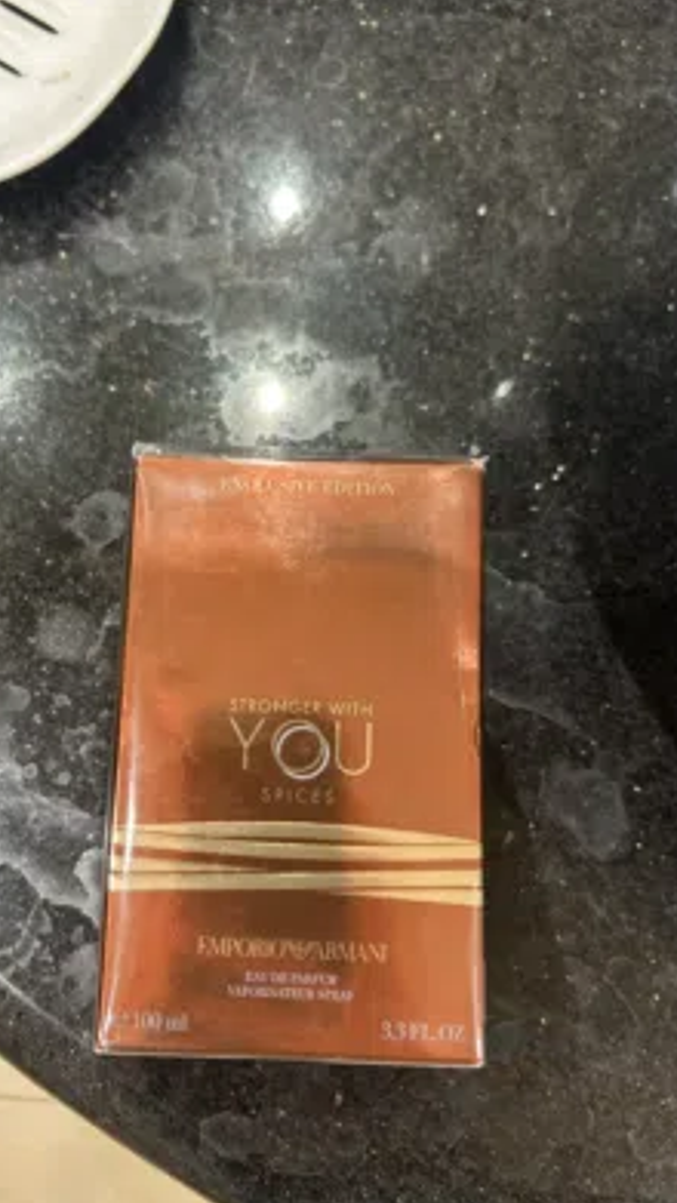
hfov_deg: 40.1
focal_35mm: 29
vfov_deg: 66.1
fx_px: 925
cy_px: 597
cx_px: 286
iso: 160
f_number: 1.5
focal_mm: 5.7
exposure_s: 1/50
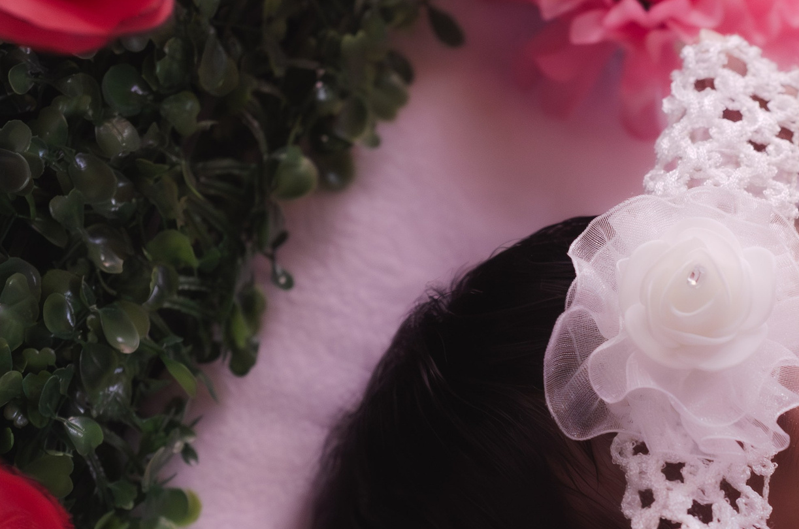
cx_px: 711
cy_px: 494
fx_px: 3477
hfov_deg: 13.0
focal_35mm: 157
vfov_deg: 8.7
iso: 1000
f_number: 4
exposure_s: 1/320
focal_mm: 50
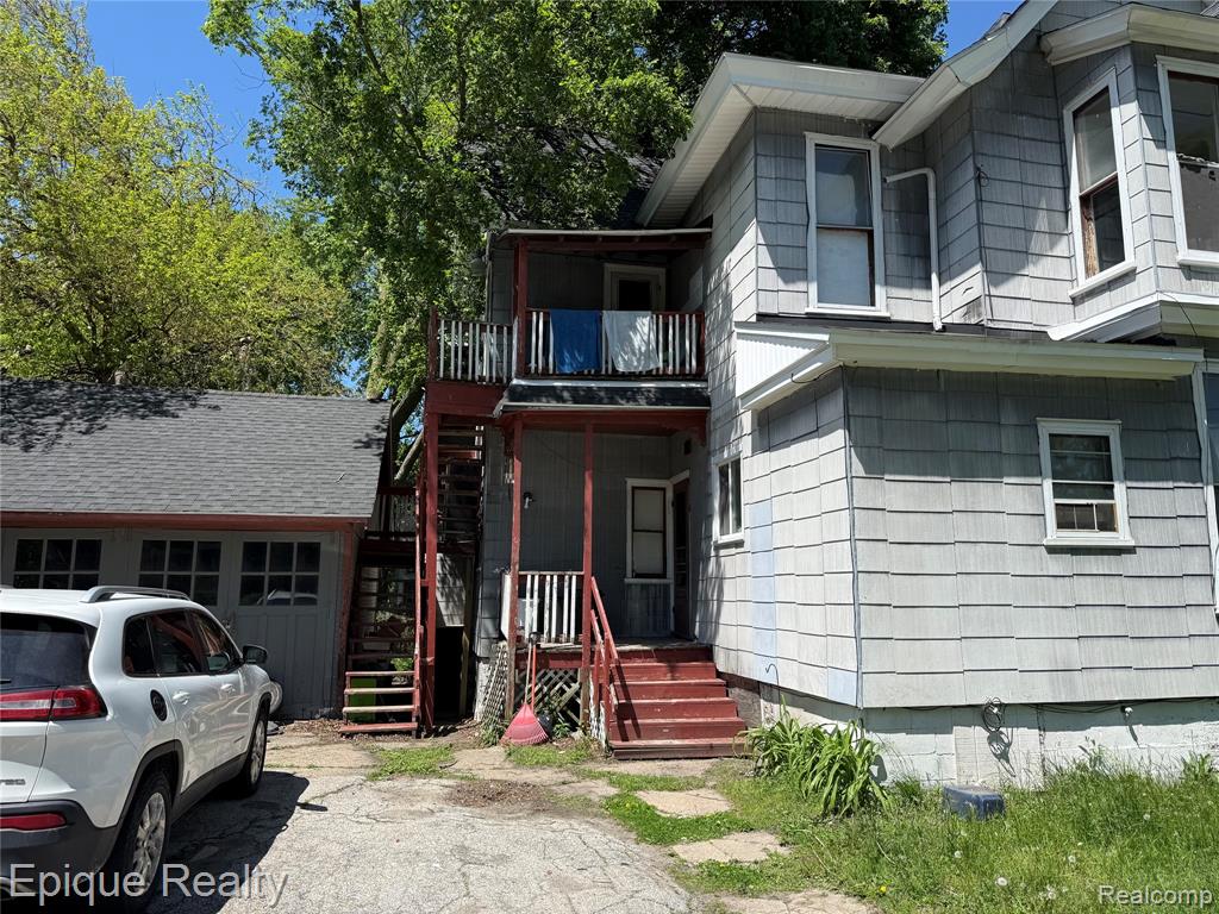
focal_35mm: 24
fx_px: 845
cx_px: 610
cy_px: 457
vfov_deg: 56.8
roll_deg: +0.9
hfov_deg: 71.6
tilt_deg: +11.7
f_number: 1.78
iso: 80
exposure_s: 1/3425
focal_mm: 6.76
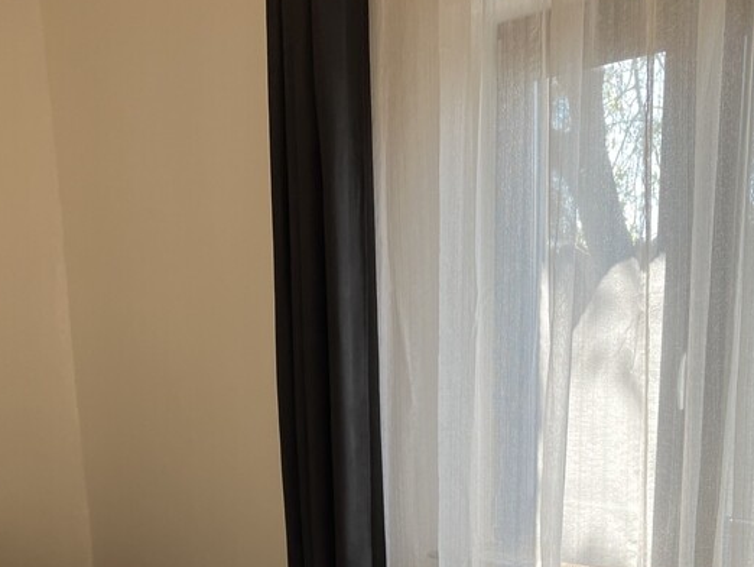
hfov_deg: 37.0
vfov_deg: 26.0
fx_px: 1111
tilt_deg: -14.8
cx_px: 510
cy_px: 651
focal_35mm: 51
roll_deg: +0.3
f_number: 1.5
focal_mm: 5.7
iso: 40
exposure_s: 1/211
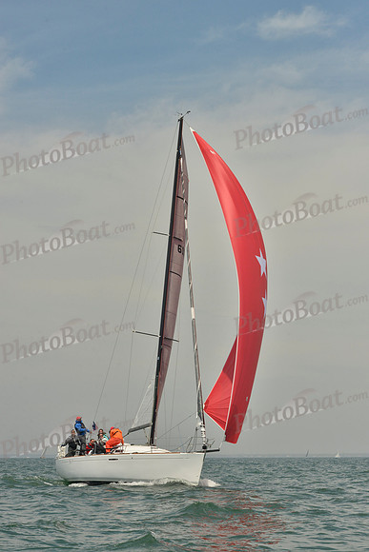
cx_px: 184
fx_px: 1076
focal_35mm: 70
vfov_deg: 28.8
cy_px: 276
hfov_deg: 19.5
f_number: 13
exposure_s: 1/1600
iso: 560
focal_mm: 70
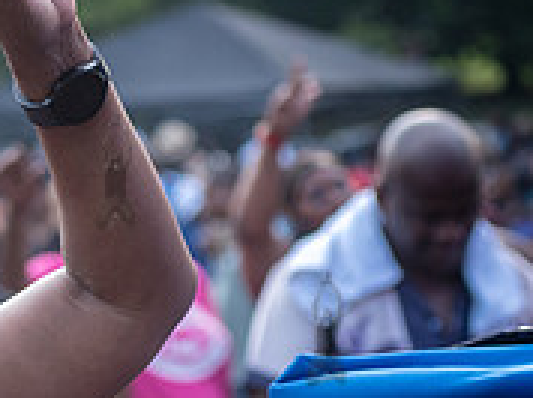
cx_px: -390
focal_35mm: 302
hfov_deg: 6.4
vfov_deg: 4.9
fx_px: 4644
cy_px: 361
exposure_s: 1/400
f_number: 4.5
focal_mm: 80
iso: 500
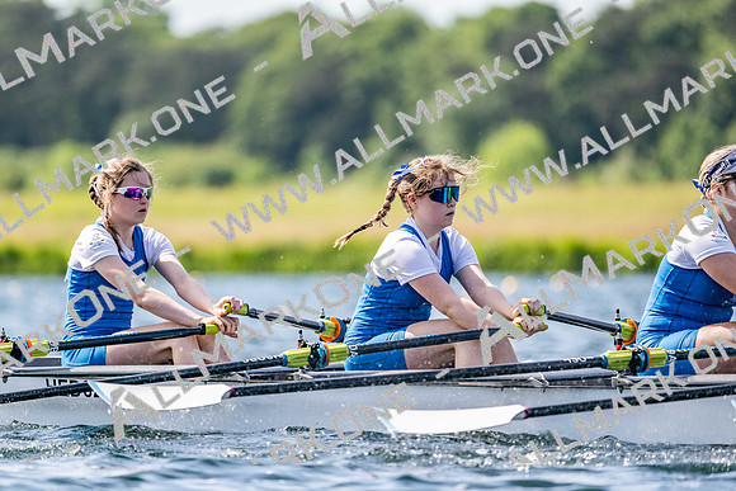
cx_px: 368
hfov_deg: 5.2
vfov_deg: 3.4
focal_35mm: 400
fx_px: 8179
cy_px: 246
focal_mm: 400
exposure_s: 1/2500
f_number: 4.5
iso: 320
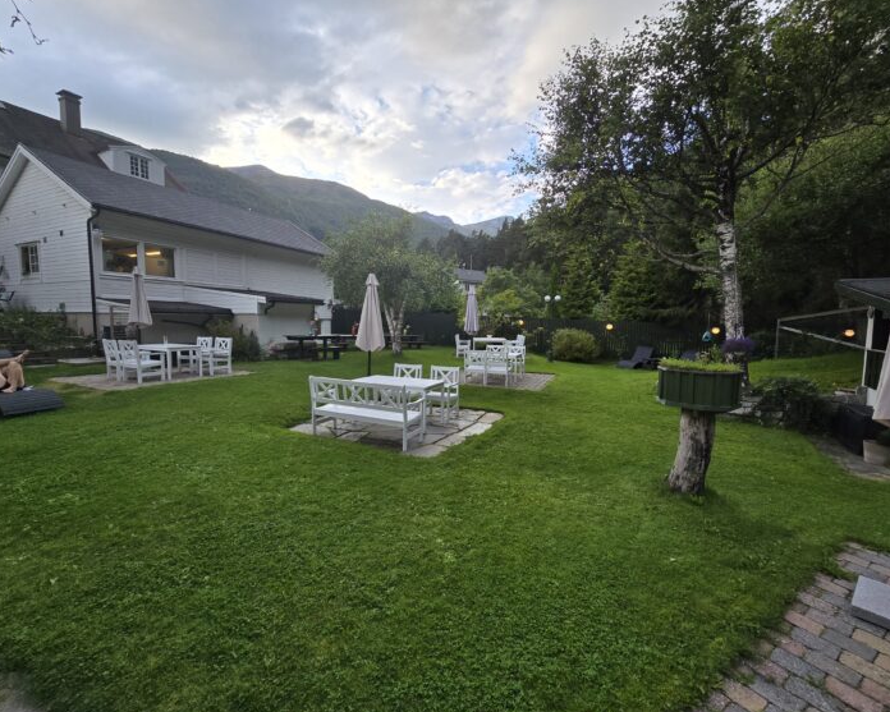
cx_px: 444
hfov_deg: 100.7
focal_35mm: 14
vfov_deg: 88.0
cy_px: 362
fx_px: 369
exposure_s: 1/344
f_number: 2.2
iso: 50
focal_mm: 2.2
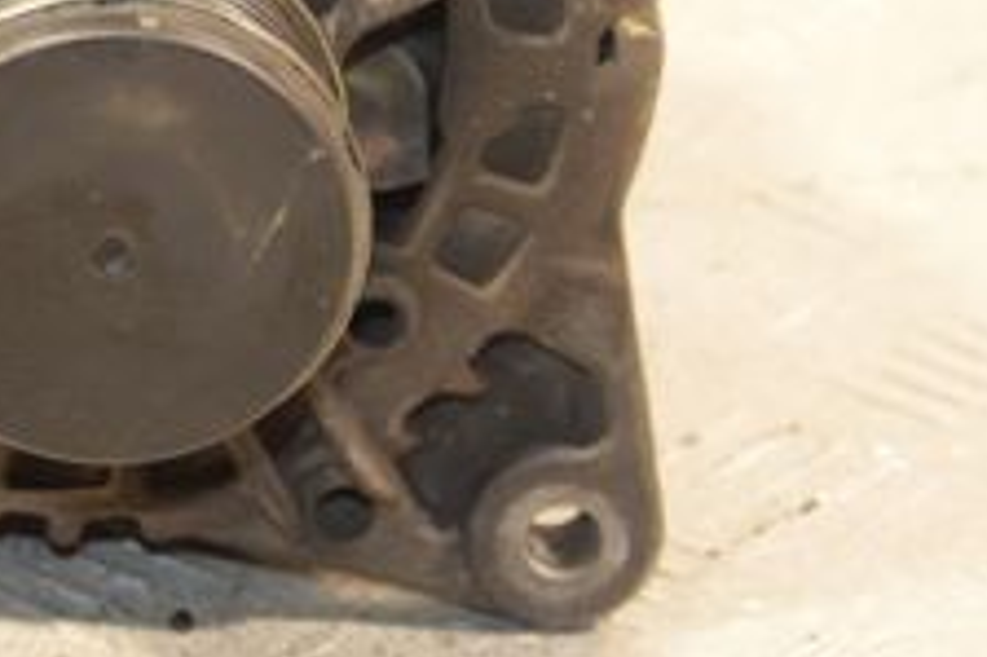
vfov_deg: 6.6
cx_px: 106
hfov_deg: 9.9
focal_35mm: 206
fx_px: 5644
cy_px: -53
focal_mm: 48
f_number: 5.6
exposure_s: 1/100
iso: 1600
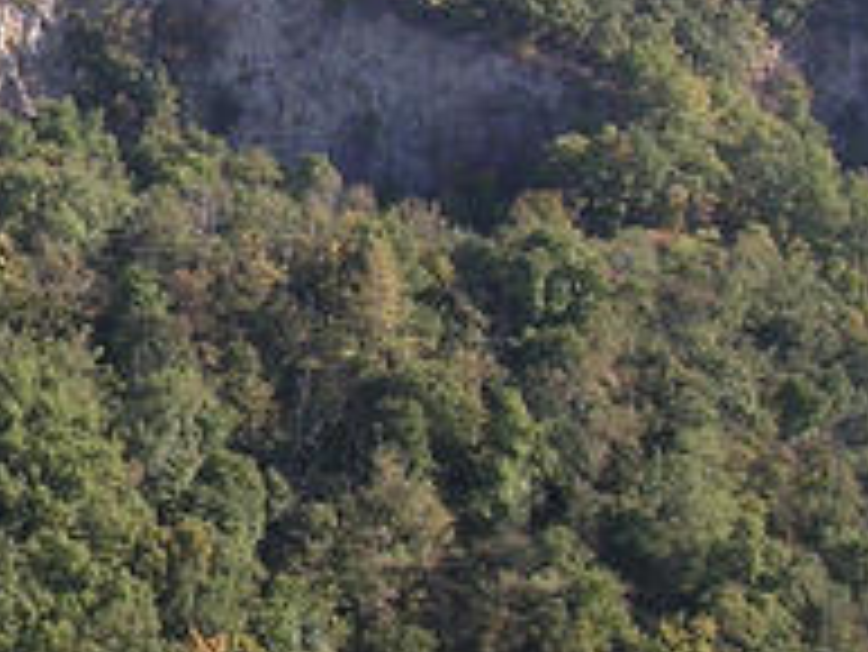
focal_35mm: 126
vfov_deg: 11.8
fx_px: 3161
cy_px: 342
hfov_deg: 14.7
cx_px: -373
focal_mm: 5.8
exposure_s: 1/286
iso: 100
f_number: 2.8
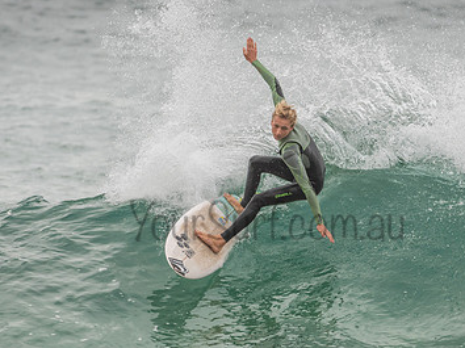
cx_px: 265
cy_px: 209
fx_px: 10578
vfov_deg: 1.9
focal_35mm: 788
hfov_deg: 2.5
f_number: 5.6
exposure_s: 1/2000
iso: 320
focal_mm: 500
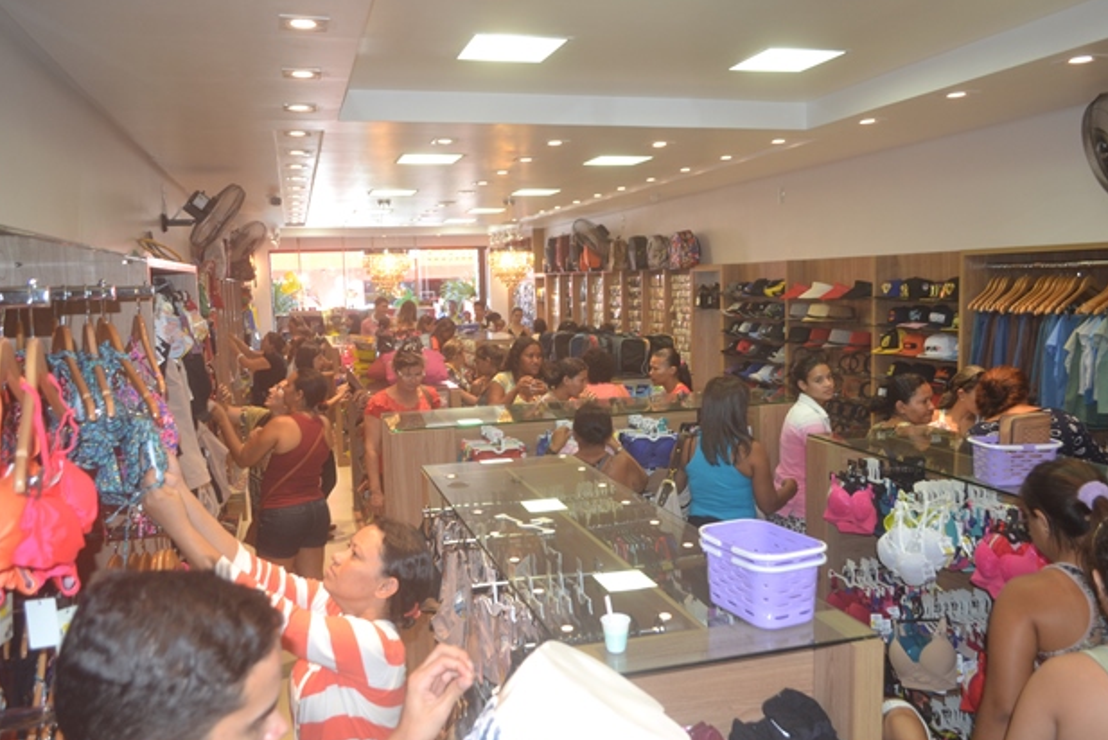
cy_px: 374
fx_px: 862
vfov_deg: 46.4
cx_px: 555
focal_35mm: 28
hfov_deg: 65.4
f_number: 4
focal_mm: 18
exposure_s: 1/80
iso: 400
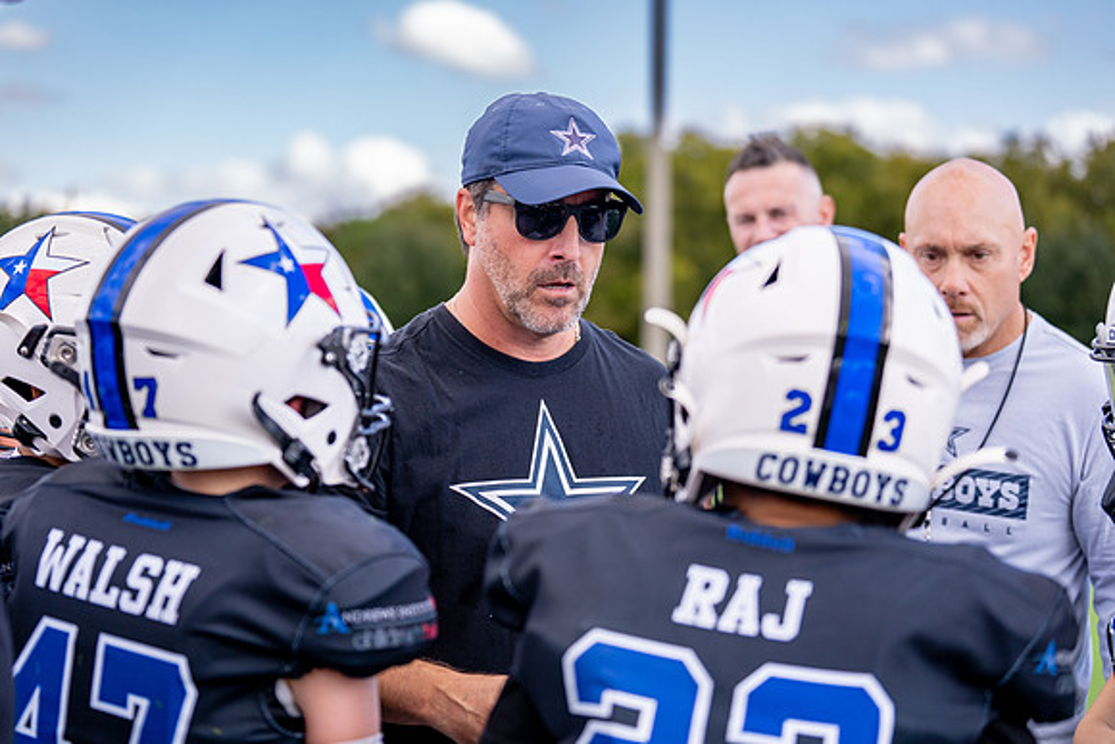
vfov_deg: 17.7
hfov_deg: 26.3
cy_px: 335
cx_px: 542
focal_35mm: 77
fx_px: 2388
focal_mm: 70
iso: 320
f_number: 2.8
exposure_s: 1/2000
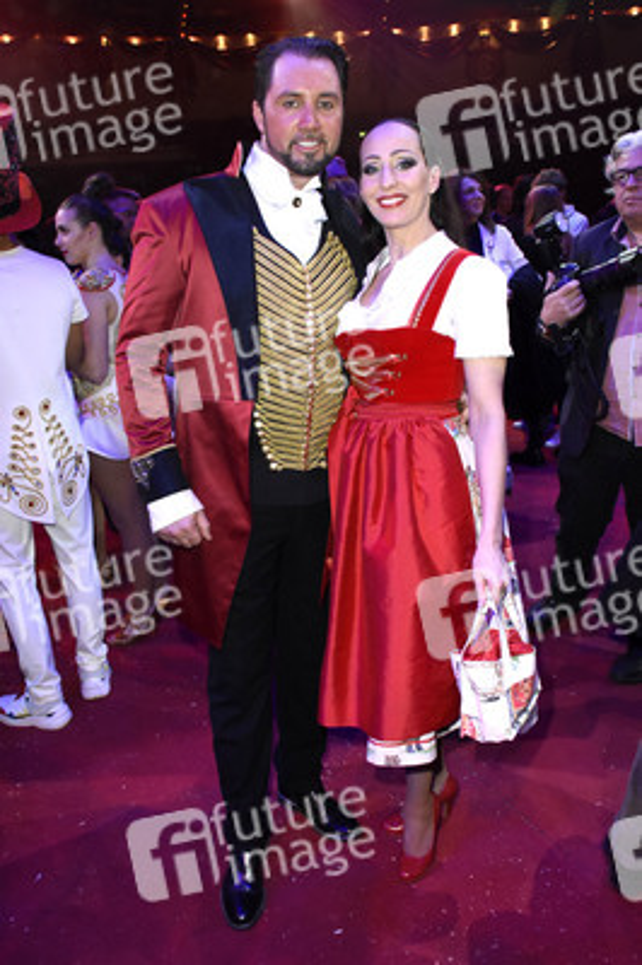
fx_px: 723
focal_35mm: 27
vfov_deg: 67.4
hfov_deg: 47.9
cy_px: 482
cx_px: 321
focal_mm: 18
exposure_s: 1/160
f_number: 6.3
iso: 1600
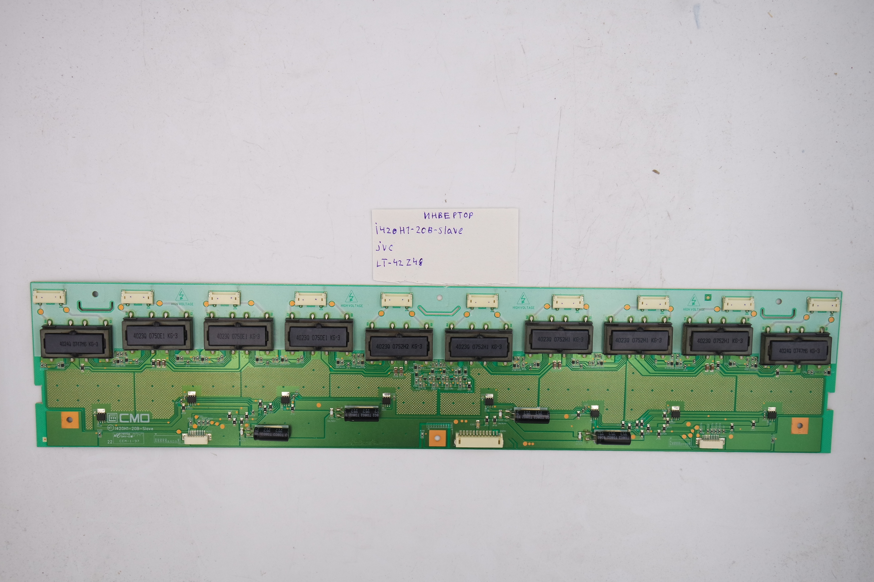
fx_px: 898
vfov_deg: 35.9
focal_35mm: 37
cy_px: 291
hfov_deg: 51.9
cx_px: 437
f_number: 5.6
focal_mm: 14
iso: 160
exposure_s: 1/125
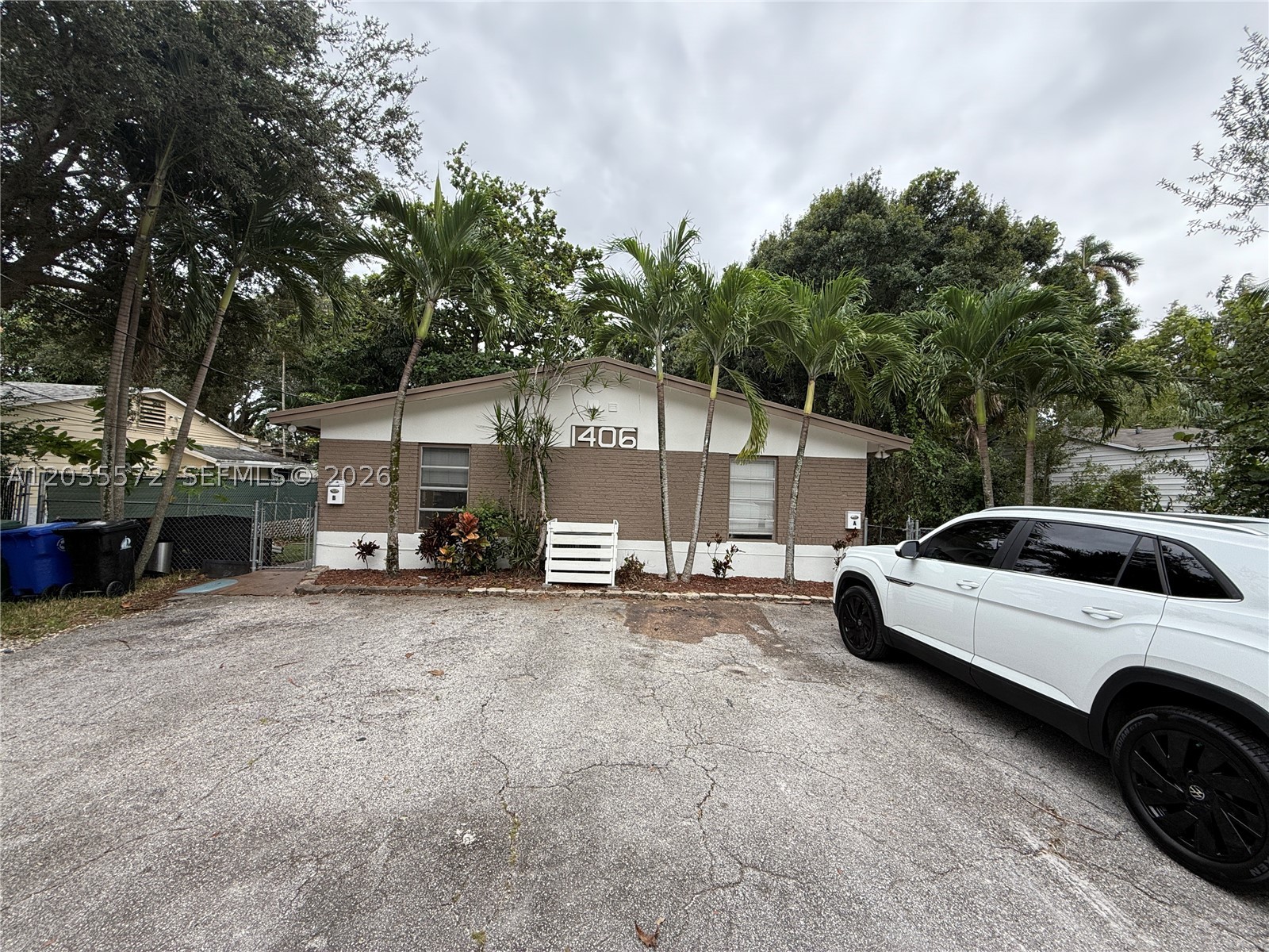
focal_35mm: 14
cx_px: 634
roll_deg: -1.9
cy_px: 476
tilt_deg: +3.5
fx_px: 513
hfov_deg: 102.1
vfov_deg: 85.7
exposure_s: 1/267
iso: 50
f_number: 2.2
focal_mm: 2.22
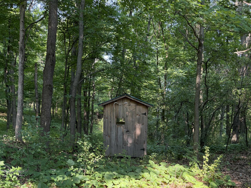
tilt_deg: -8.9
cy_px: 140
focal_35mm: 33
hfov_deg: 55.4
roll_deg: -0.2
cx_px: 126
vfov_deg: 41.7
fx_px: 239
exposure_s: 1/178
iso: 125
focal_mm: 6.76
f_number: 1.78
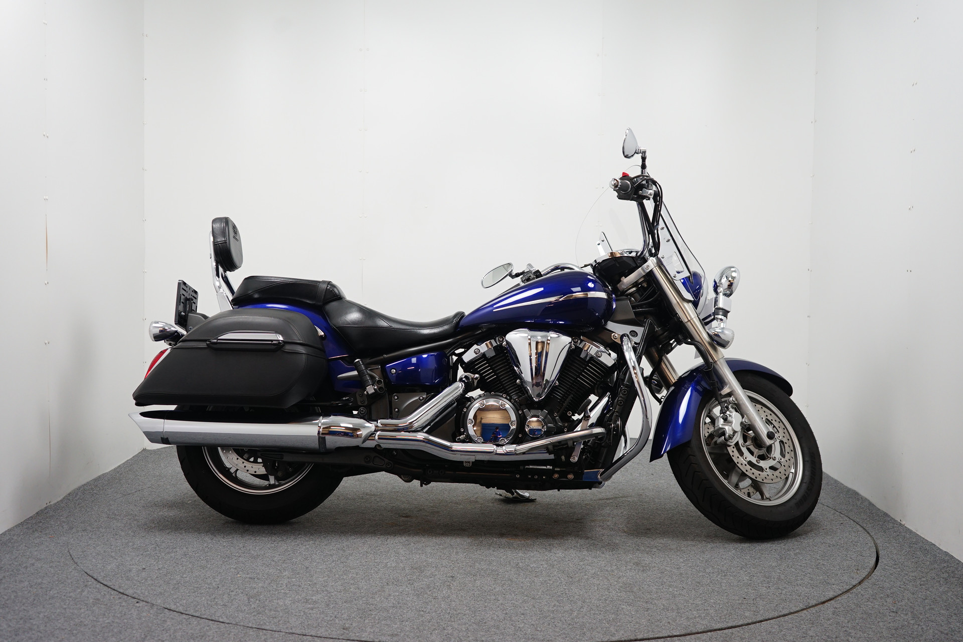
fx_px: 1097
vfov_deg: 32.6
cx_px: 482
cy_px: 321
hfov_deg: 47.4
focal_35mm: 41
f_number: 4.5
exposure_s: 1/60
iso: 640
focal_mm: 41
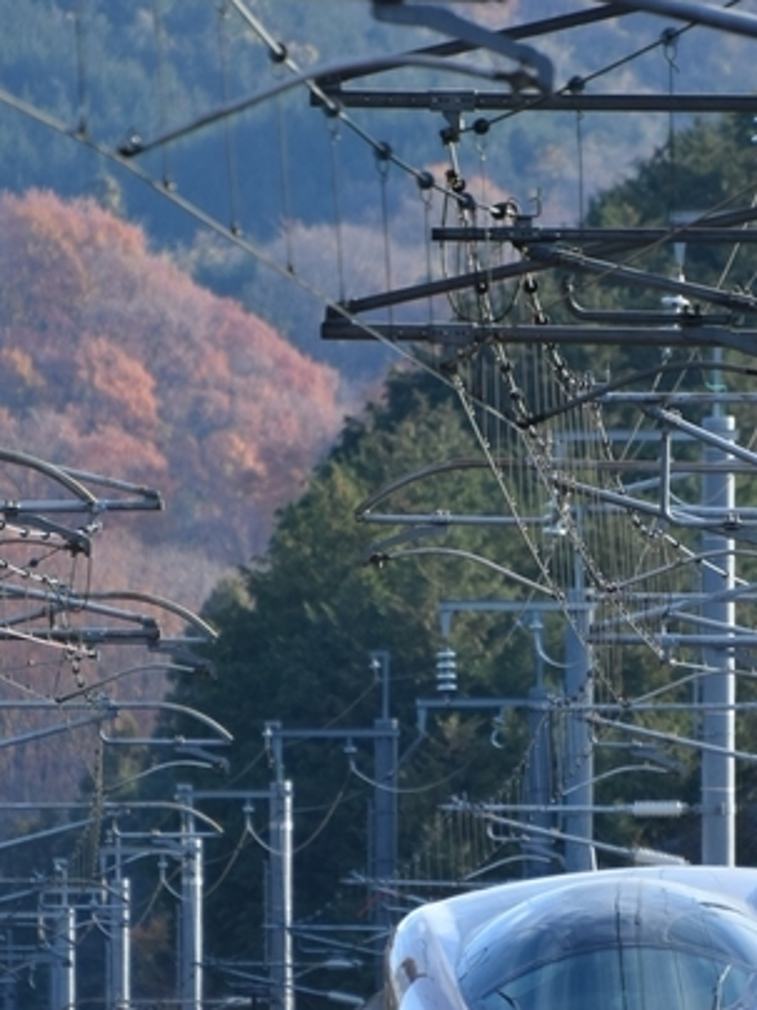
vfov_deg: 2.3
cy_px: 700
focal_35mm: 857
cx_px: 396
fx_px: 24988
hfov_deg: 1.7
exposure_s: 1/500
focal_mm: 300
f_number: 5.6
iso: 400
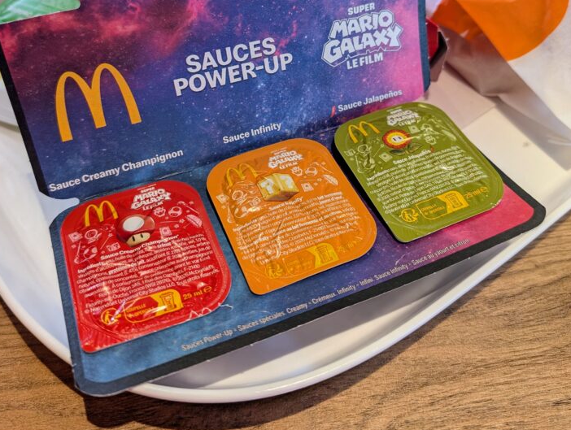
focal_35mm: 35
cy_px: 131
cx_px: 301
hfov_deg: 52.5
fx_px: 578
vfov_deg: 40.1
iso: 57
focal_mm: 6.9
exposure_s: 1/23.8
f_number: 1.68
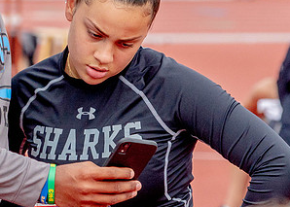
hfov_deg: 5.1
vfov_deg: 3.6
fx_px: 3262
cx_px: 55
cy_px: 18
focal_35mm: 396
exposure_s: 1/6000
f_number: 5.6
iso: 1600
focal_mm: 157
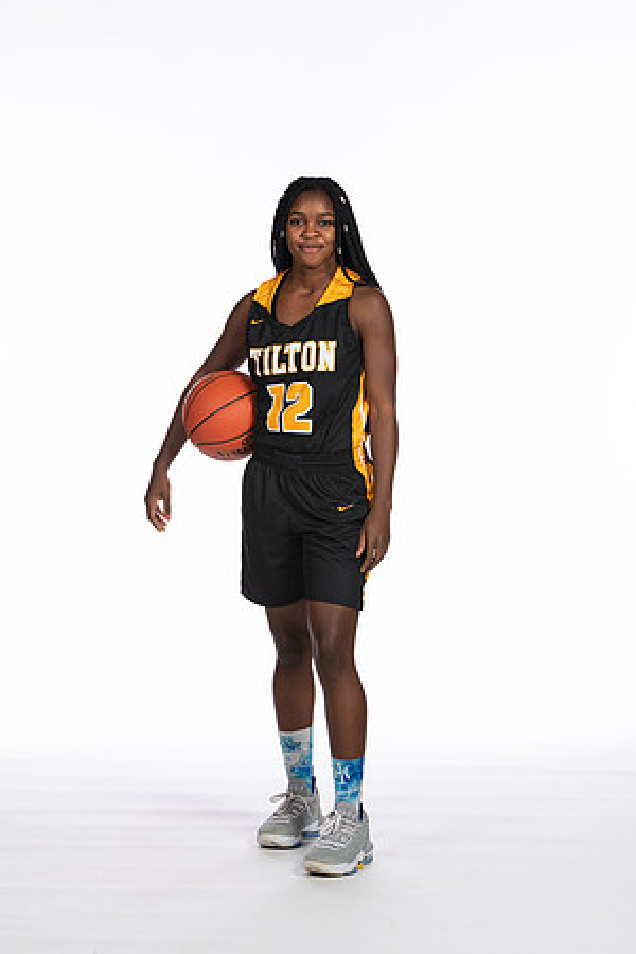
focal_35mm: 117
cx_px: 318
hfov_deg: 11.7
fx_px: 3100
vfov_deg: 17.5
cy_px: 477
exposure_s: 1/100
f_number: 5.6
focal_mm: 78
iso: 100
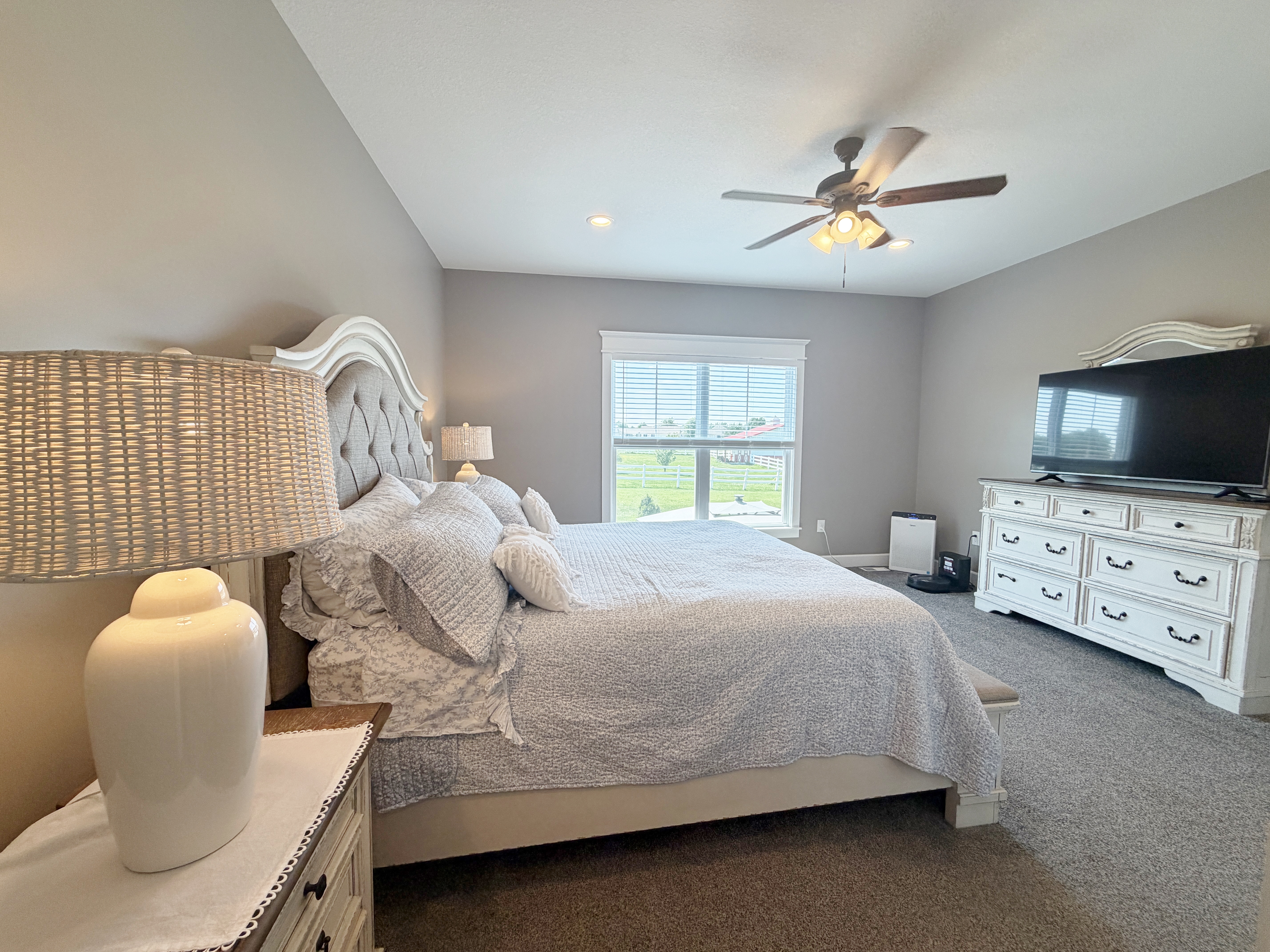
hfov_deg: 102.1
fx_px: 514
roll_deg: -0.3
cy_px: 476
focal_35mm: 14
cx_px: 635
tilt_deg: -3.7
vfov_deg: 85.7
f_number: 2.2
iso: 100
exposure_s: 1/120
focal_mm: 2.22
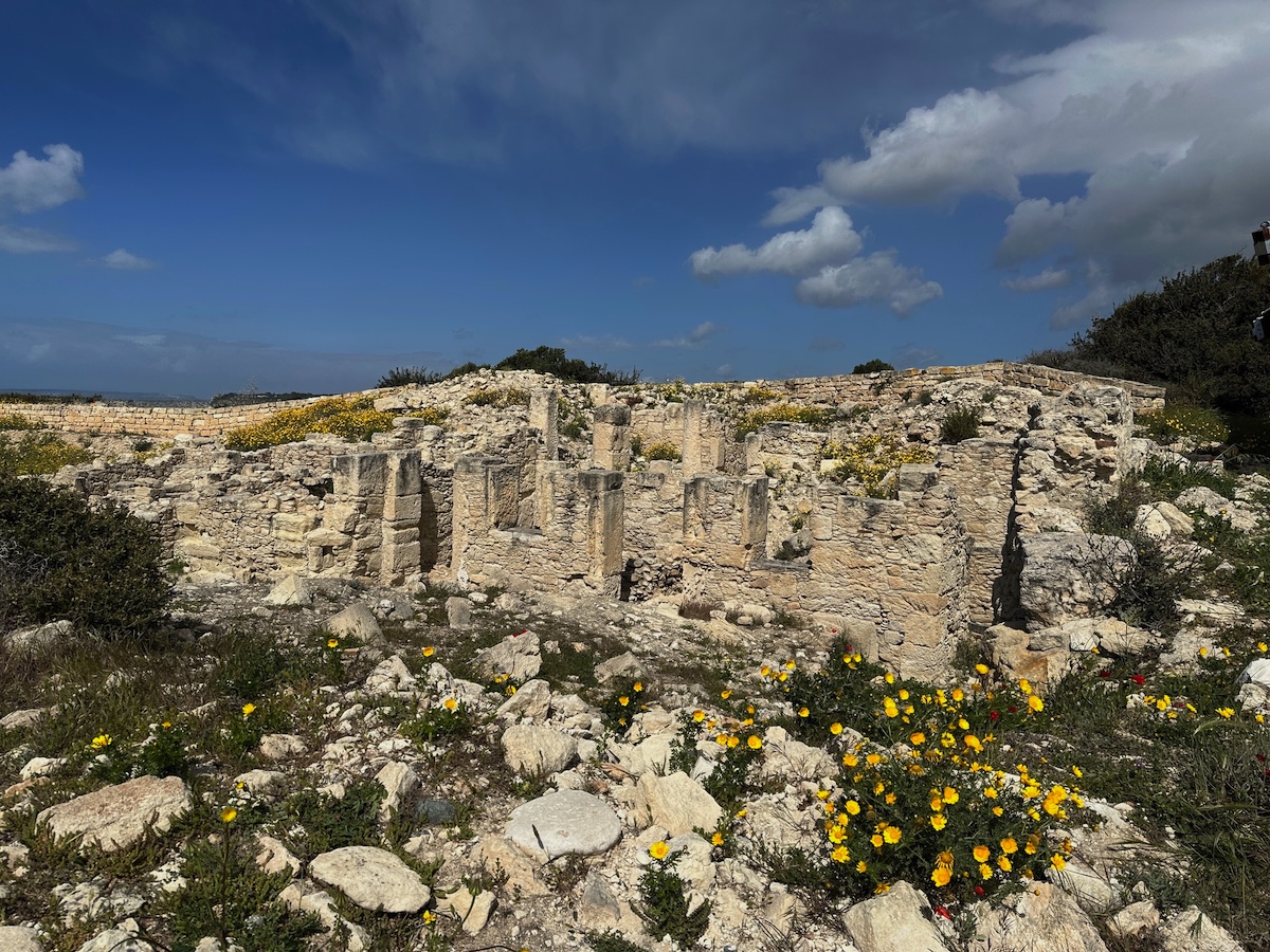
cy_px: 476
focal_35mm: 24
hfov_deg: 71.6
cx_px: 635
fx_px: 881
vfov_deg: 56.8
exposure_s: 1/12048
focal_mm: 6.86
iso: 80
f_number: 1.78
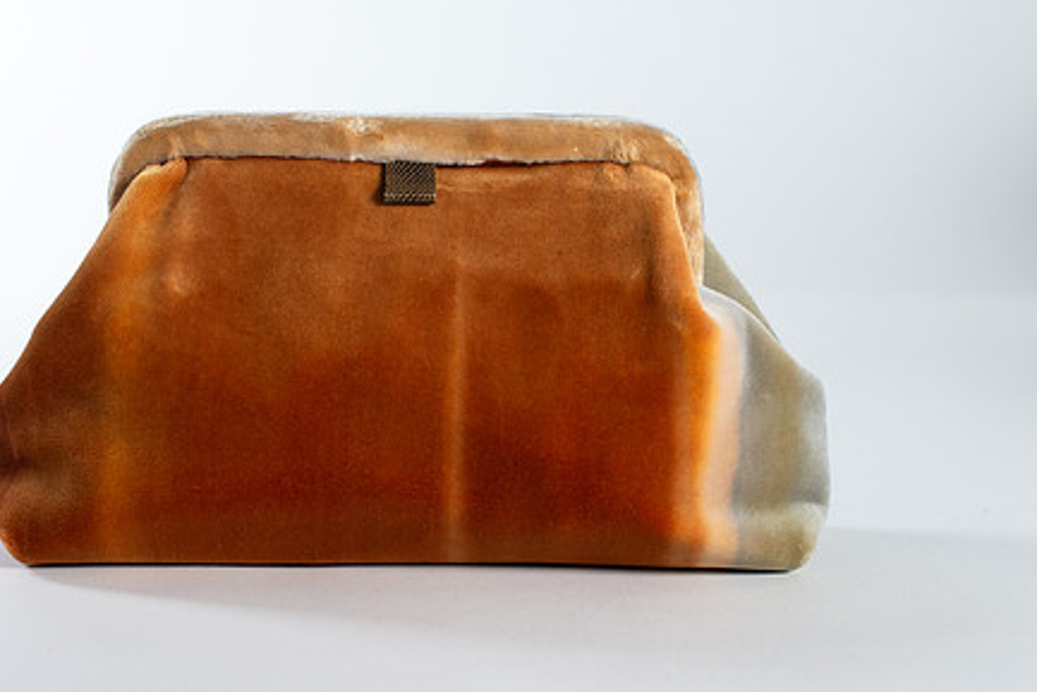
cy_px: 317
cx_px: 424
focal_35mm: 67
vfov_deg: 20.3
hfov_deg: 30.0
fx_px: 1931
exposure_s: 1/200
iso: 200
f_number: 7.1
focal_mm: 50
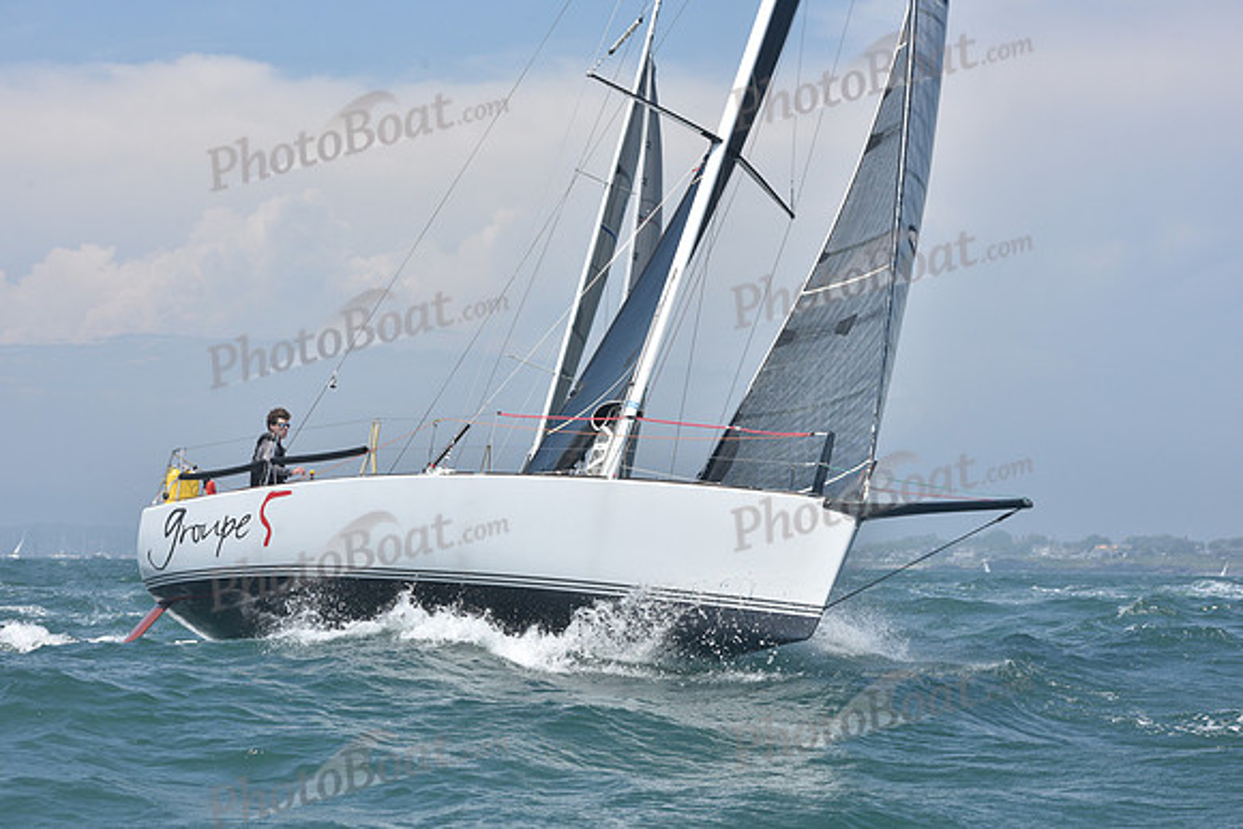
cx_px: 622
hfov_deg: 21.5
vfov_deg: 14.4
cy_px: 414
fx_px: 3281
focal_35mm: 95
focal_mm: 95
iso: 320
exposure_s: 1/1000
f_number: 9
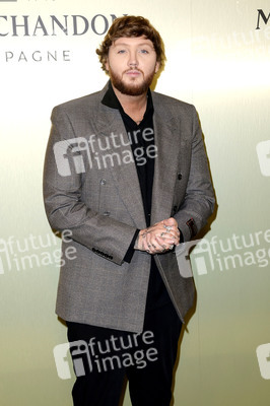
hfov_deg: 19.4
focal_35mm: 70
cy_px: 203
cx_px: 135
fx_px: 789
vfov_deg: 28.9
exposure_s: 1/200
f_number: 5.6
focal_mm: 70
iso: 500
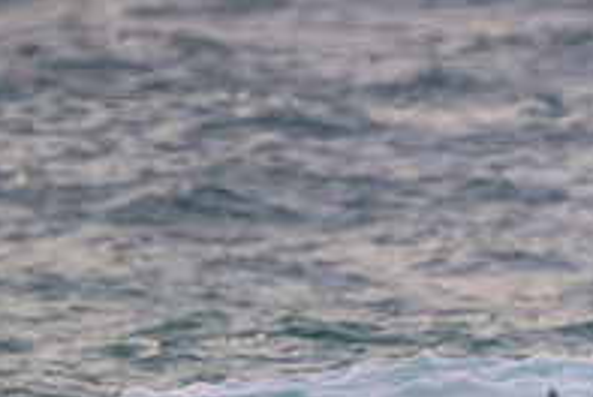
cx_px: 858
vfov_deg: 0.6
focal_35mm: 2351
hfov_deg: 0.9
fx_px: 38784
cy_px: 411
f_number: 11
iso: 5600
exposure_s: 1/1600
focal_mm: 800
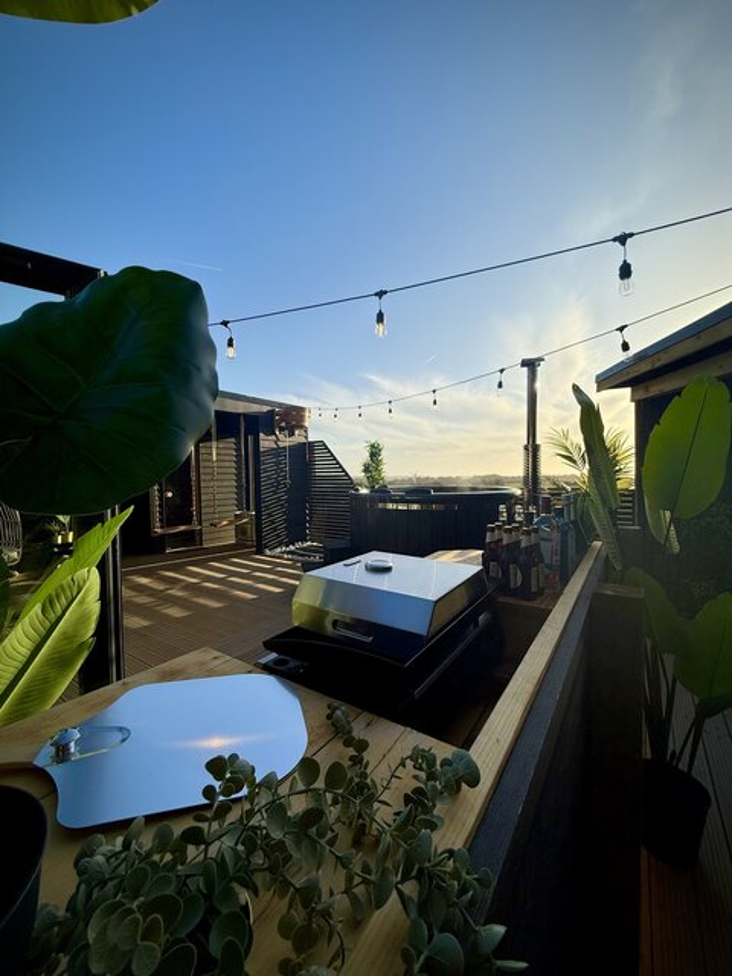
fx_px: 395
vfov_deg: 102.1
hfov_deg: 85.7
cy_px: 488
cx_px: 366
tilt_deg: -0.6
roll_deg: +0.8
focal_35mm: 14
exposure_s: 1/1901
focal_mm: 2.22
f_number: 2.2
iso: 50
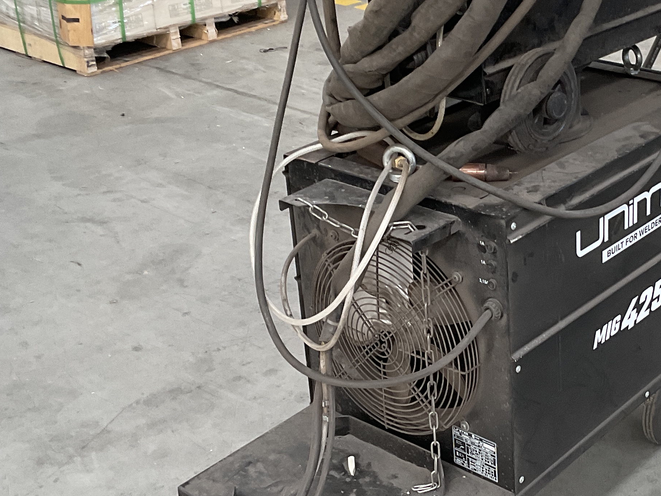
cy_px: 191
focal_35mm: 64
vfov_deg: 22.9
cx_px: 552
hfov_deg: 29.4
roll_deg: +1.6
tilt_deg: -21.2
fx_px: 1222
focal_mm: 3
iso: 64
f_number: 1.8
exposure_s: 1/93
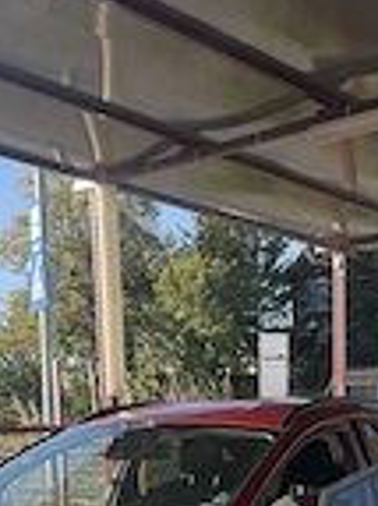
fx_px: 977
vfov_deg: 26.4
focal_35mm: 67
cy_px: 577
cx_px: 187
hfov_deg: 21.9
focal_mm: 6.76
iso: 80
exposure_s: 1/1464
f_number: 1.78
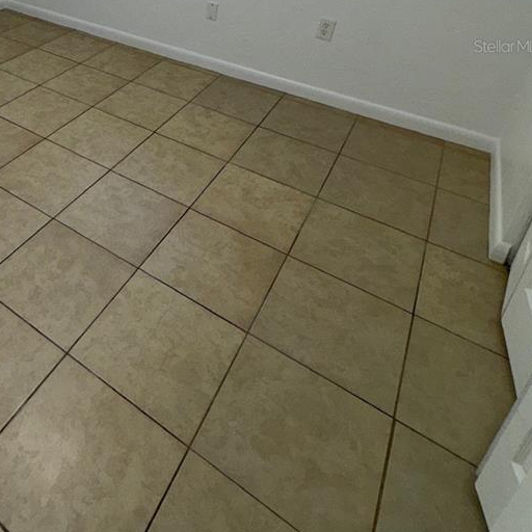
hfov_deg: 50.9
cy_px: 46
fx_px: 504
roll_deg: +0.2
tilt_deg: -23.4
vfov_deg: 49.1
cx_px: 80
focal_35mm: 29
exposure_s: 1/122
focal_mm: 2.22
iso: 40
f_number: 2.2
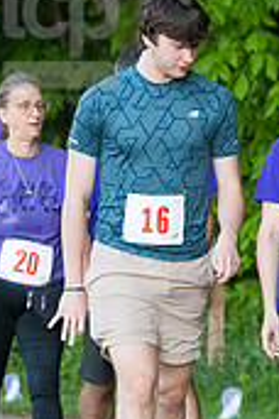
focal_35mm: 342
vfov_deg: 6.0
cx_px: 330
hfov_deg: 4.0
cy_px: 299
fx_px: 3975
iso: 4000
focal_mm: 130
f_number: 5.6
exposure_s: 1/1600
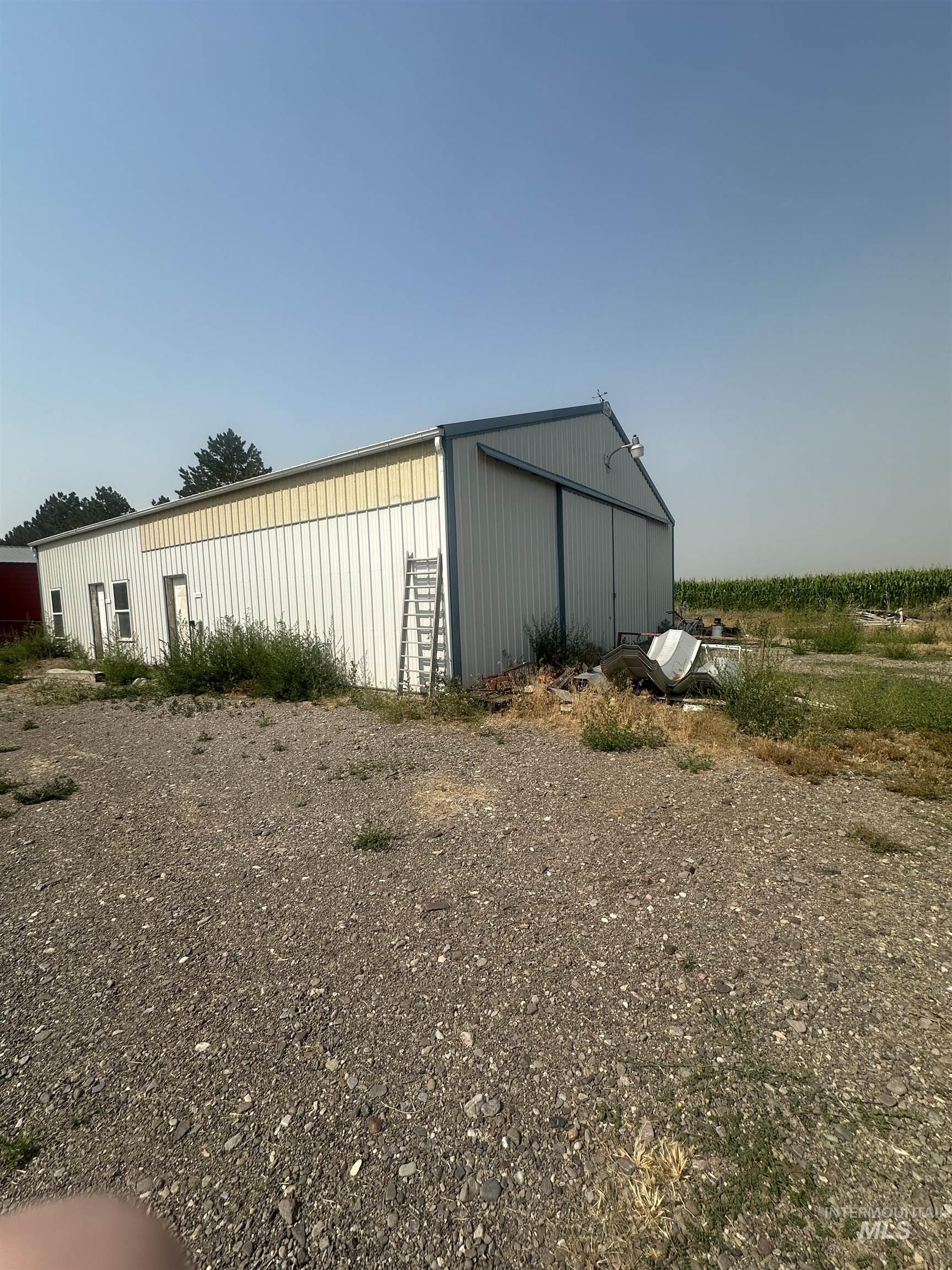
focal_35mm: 14
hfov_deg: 85.7
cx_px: 476
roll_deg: +2.3
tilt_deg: -1.3
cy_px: 635
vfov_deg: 102.1
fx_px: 513
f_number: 2.2
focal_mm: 2.22
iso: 40
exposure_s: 1/3205
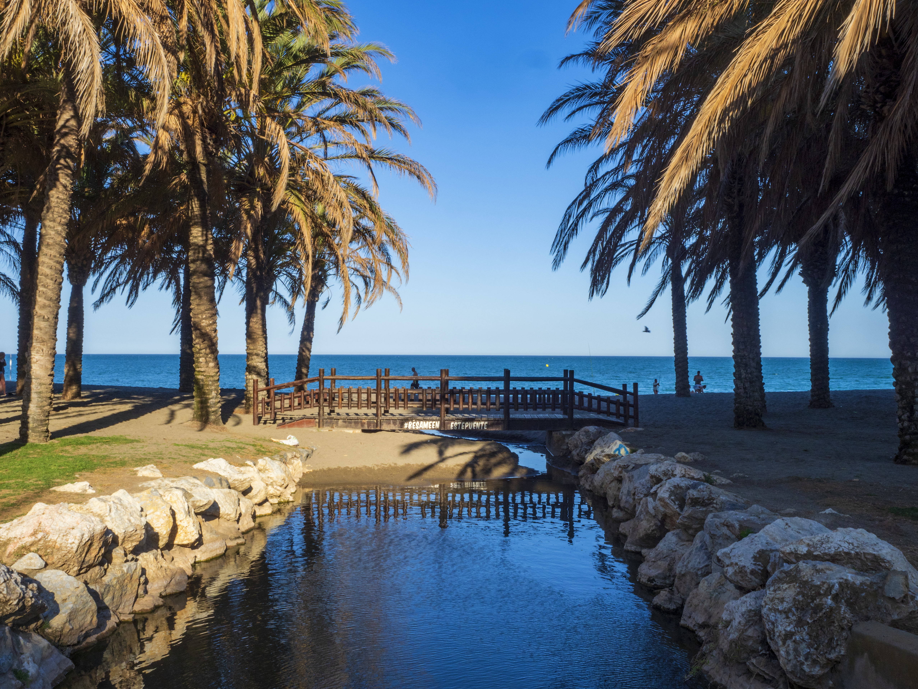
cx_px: 459
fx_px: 849
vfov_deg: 44.2
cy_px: 344
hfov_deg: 56.8
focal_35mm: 32
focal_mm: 16
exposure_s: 1/125
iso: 200
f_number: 14
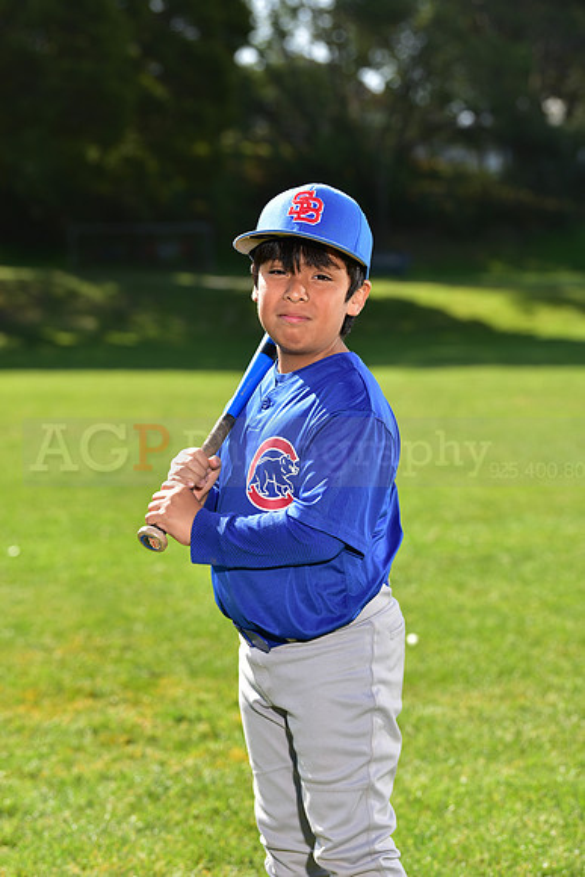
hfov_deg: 13.4
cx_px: 292
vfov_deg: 20.0
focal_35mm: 102
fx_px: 2485
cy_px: 438
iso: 80
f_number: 5
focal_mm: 102
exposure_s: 1/250
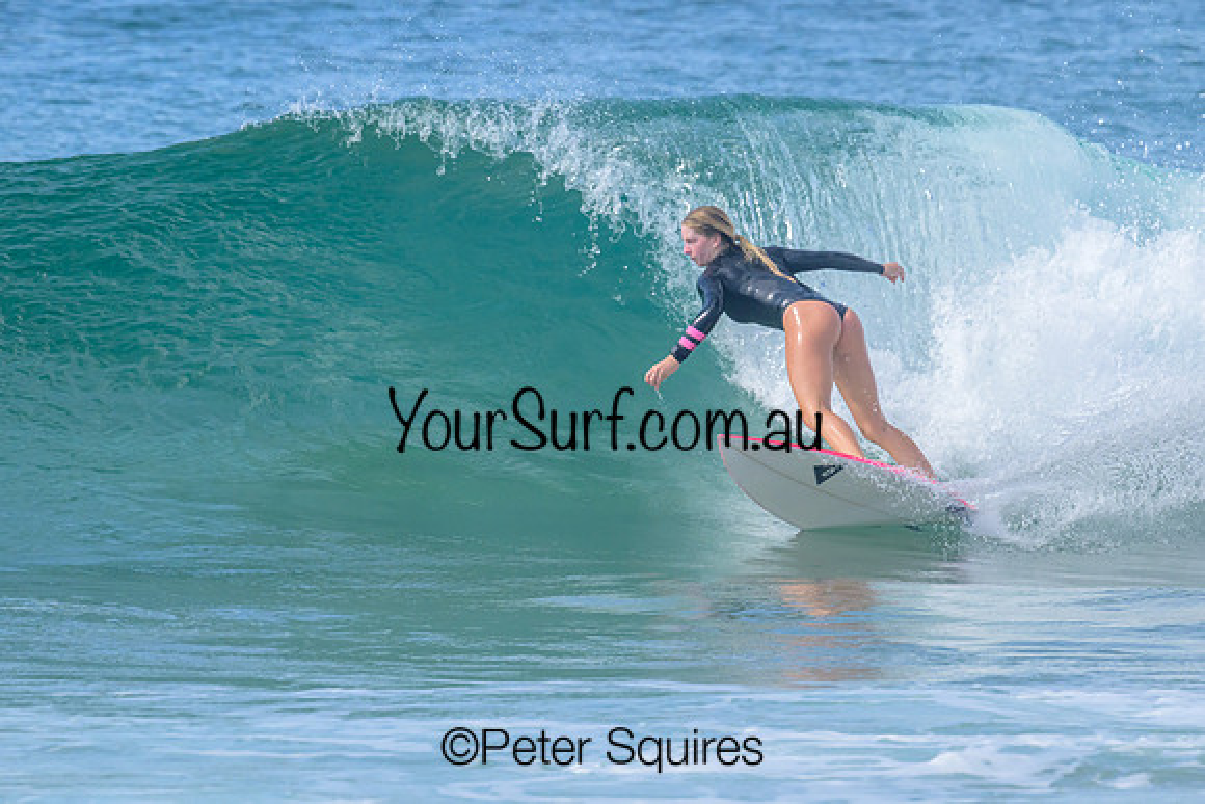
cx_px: 703
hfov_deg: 3.0
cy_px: 419
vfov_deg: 2.0
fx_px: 23096
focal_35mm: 690
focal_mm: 550
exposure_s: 1/2000
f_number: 11
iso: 1000
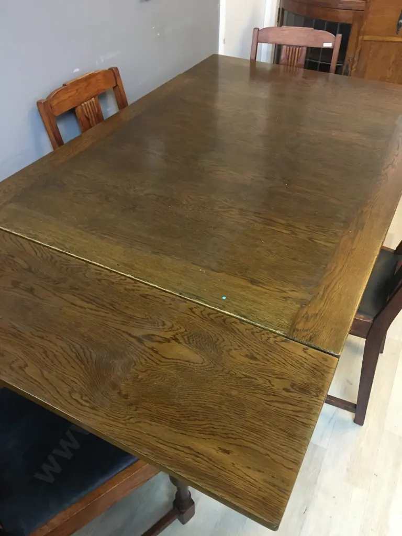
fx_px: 449
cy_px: 268
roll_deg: -2.1
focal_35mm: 29
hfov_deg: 48.2
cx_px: 201
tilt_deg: -39.4
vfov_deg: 61.7
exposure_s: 1/25
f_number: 2.2
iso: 200
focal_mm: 4.15
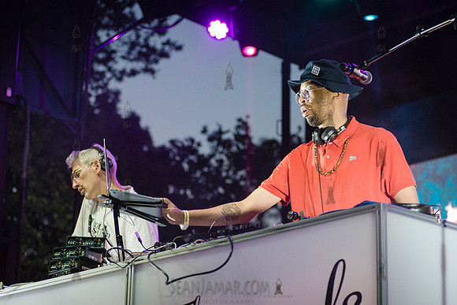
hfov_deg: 20.8
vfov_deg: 14.0
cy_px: 155
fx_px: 1243
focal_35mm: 98
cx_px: 280
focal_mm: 80
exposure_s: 1/500
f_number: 4
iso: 3200
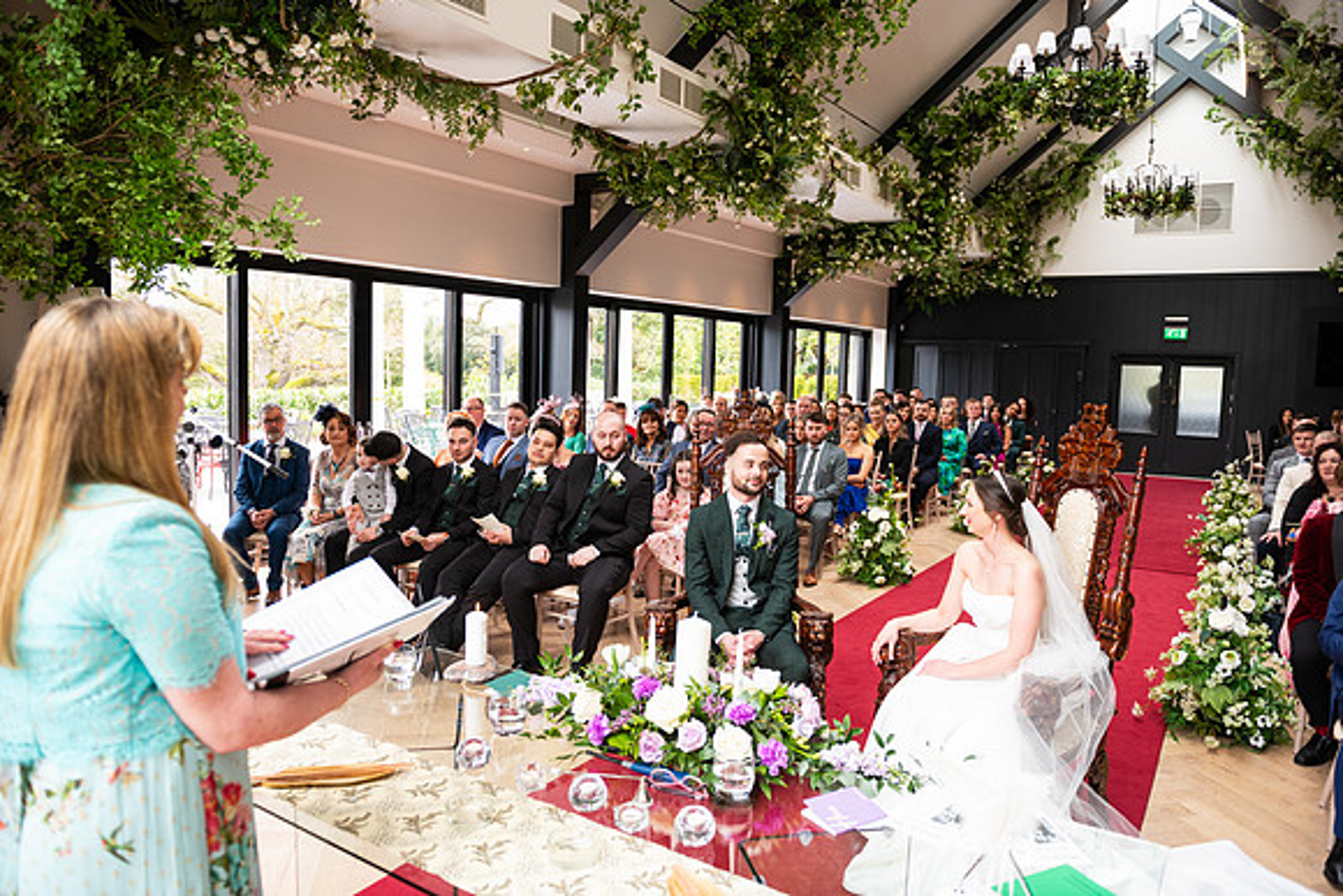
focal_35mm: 24
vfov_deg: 53.2
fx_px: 896
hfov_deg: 73.7
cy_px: 448
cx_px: 672
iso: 400
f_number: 3.5
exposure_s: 1/200
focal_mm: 24
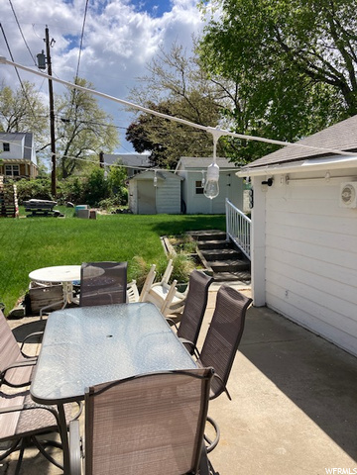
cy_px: 238
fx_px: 385
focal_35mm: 28
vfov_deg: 63.4
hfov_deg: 49.7
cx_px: 178
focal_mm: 3.99
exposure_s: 1/2114
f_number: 1.8
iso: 20
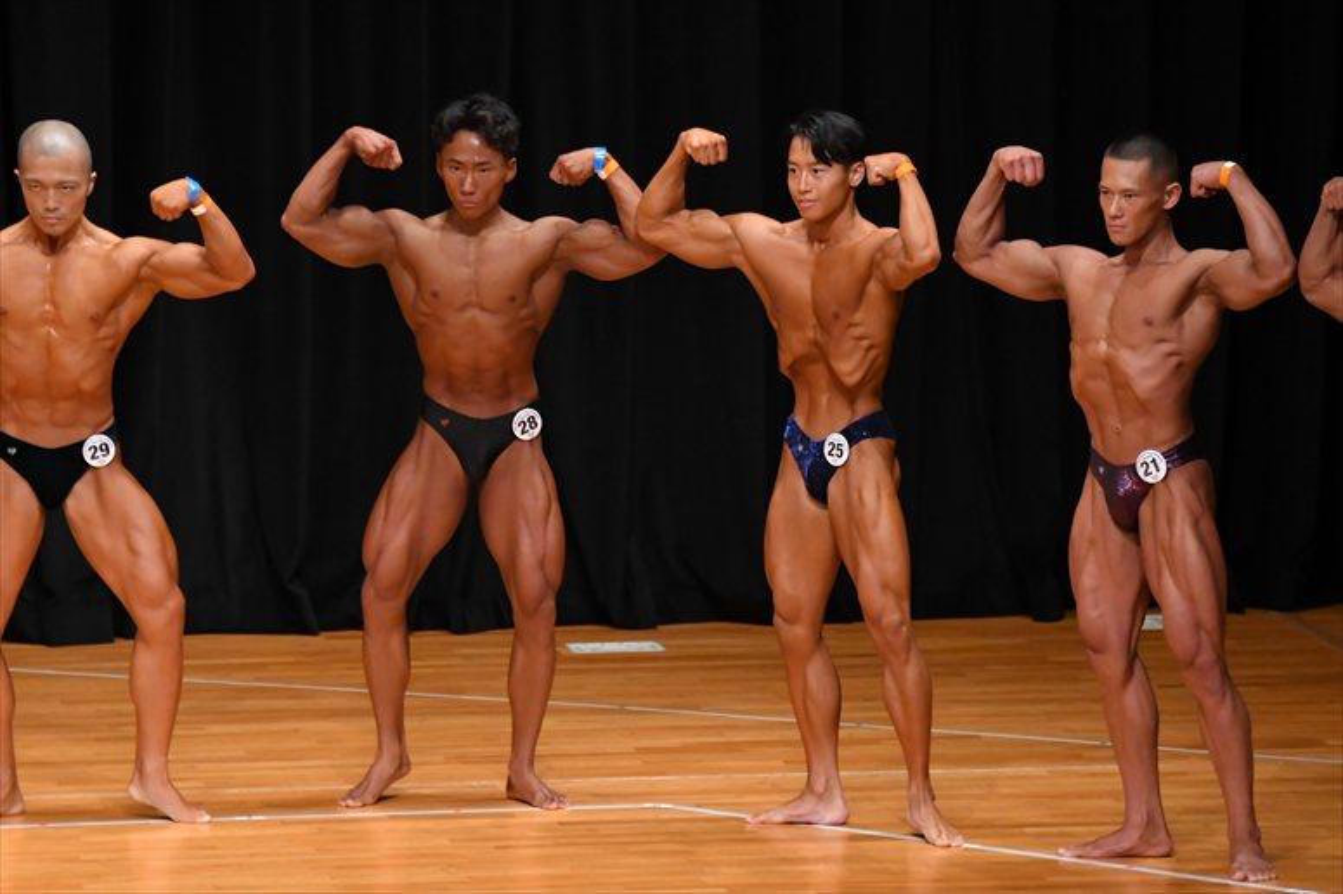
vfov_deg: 5.1
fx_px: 10068
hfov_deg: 7.6
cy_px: 447
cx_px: 672
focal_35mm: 270
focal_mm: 180
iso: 4000
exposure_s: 1/400
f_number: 5.6
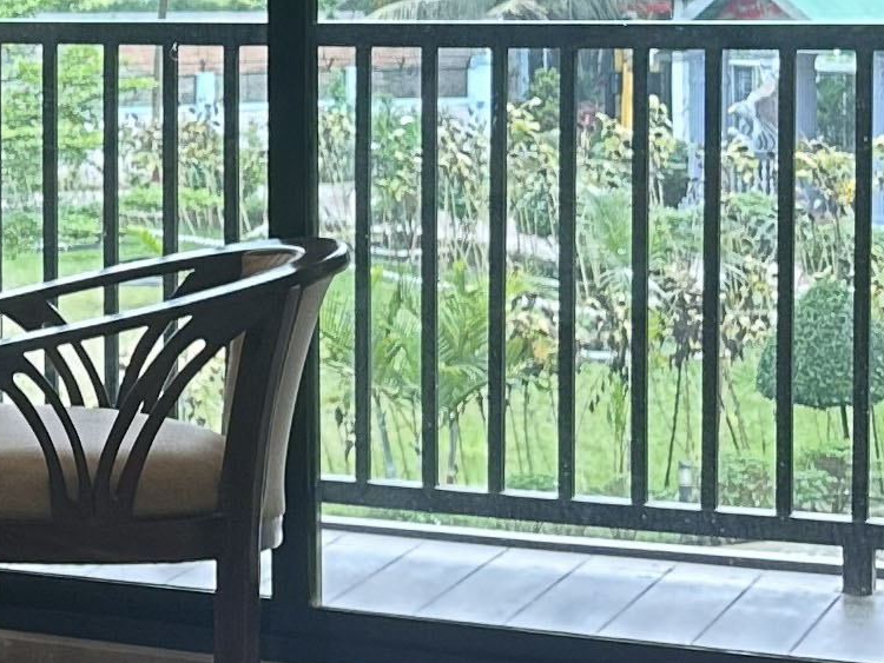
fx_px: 3295
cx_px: -730
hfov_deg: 13.6
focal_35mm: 129
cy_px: 84
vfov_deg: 11.4
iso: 125
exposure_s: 1/50
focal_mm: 6.86
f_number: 1.78
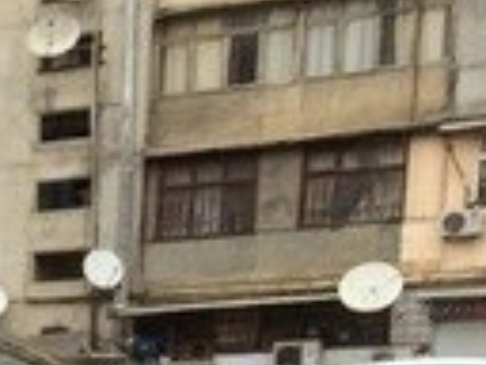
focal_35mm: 149
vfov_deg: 9.1
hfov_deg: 10.9
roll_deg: +0.9
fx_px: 2092
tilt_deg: -10.2
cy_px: 850
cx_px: -737
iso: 32
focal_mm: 4.15
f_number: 2.2
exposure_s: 1/102
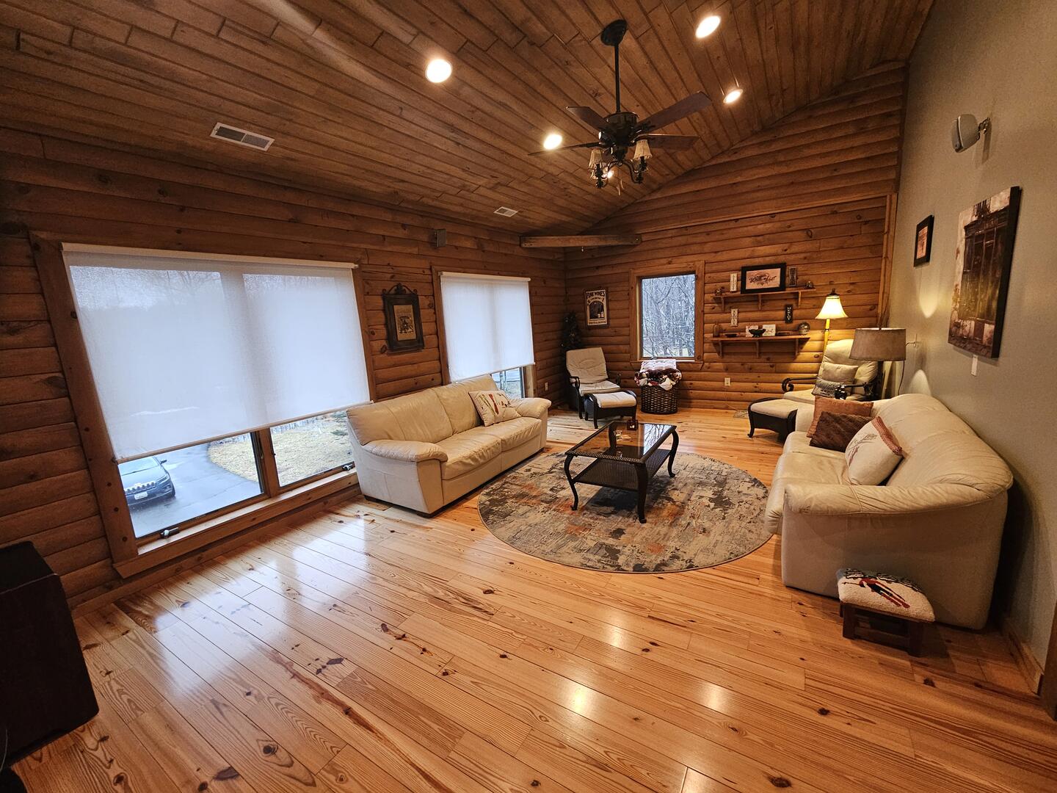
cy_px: 396
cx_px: 528
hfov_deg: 106.2
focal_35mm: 13
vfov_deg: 89.9
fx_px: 397
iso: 400
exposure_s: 1/40
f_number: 2.2
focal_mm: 2.2
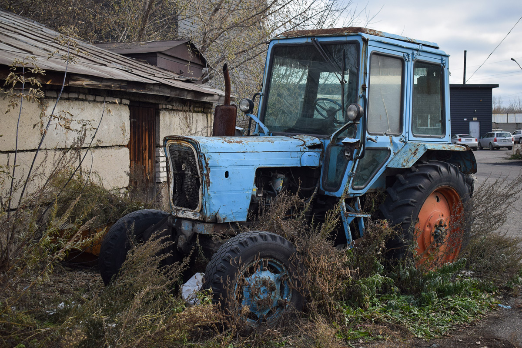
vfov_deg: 30.8
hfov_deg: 45.0
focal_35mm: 44
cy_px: 174
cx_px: 261
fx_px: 631
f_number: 7.1
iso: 400
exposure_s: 1/1000
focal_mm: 29
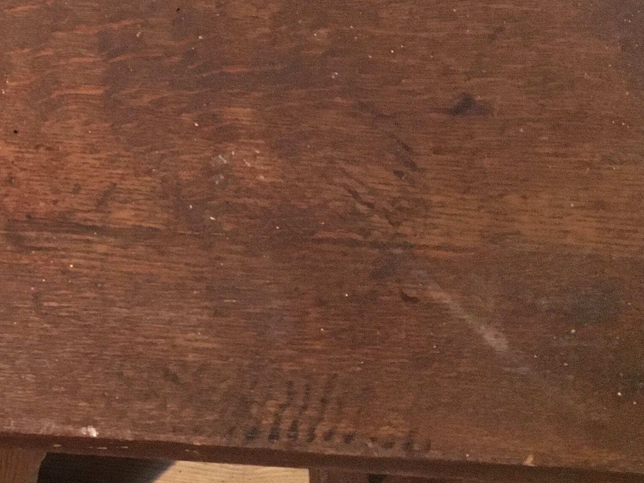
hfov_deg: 23.3
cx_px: -117
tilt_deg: -61.7
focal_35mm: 77
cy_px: 199
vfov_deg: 19.1
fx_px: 1432
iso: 320
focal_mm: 4.15
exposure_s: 1/17
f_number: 2.2
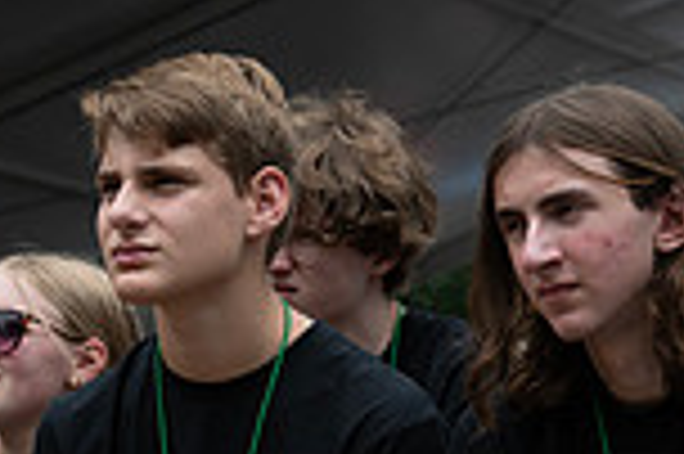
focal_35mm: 267
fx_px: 5067
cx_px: 914
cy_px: 755
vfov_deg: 5.1
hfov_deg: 7.6
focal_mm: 70
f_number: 7.1
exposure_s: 1/1600
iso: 800
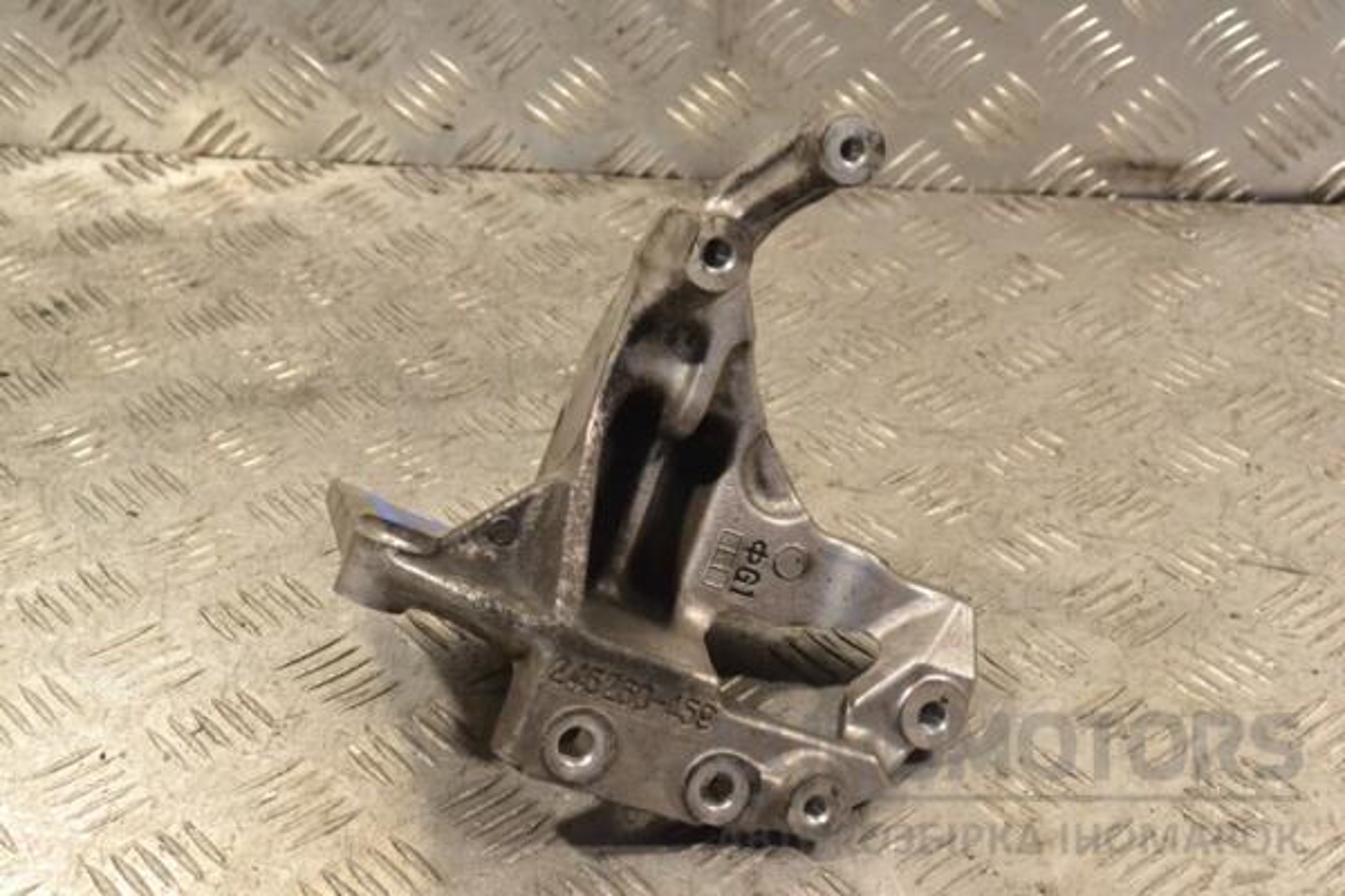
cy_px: 448
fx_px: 2354
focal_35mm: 63
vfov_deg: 21.6
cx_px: 672
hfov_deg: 31.9
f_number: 9
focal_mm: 42
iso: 3200
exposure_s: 1/320
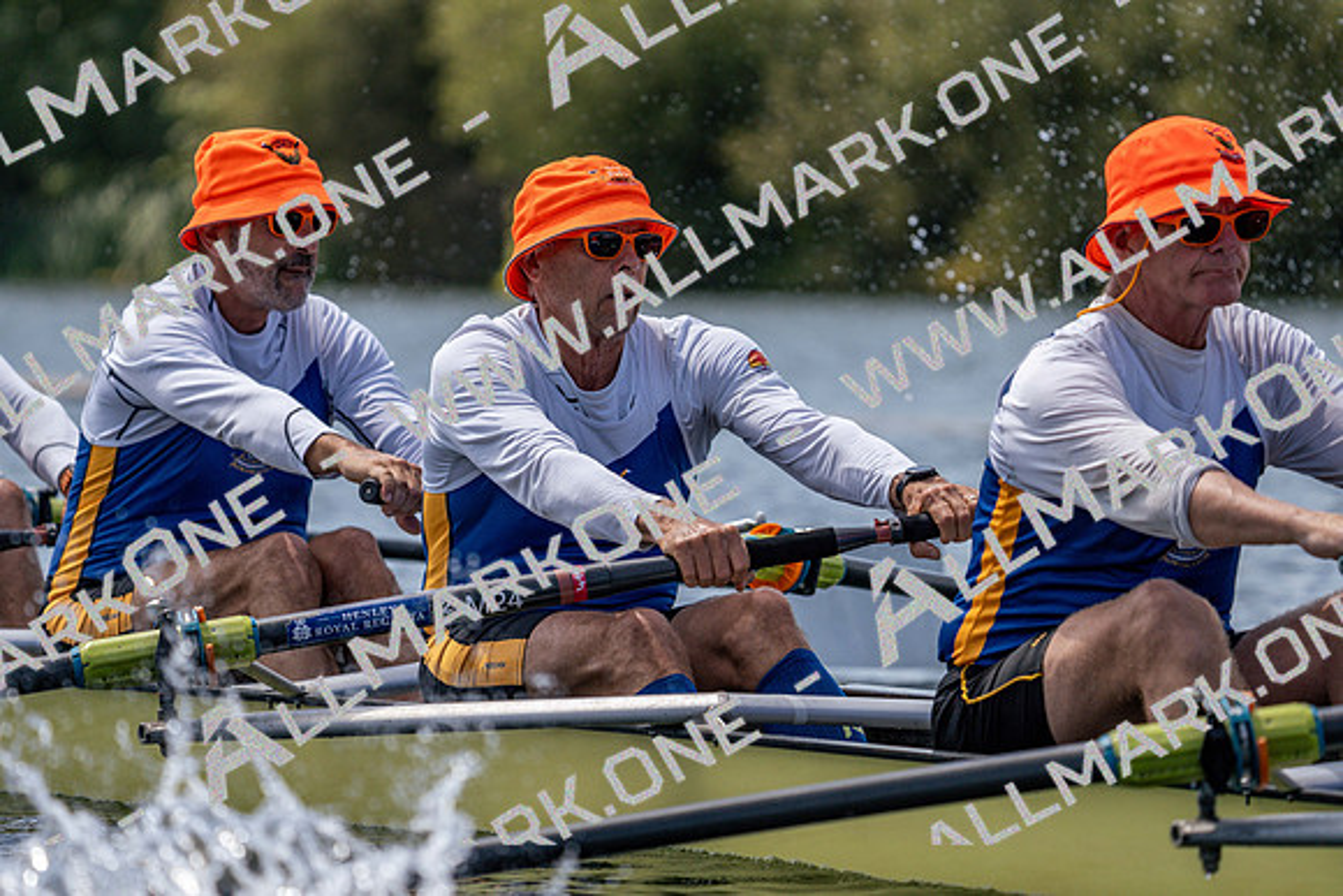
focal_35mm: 315
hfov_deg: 6.5
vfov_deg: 4.4
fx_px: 11753
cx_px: 672
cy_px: 448
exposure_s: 1/2000
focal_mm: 315
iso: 250
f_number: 6.3
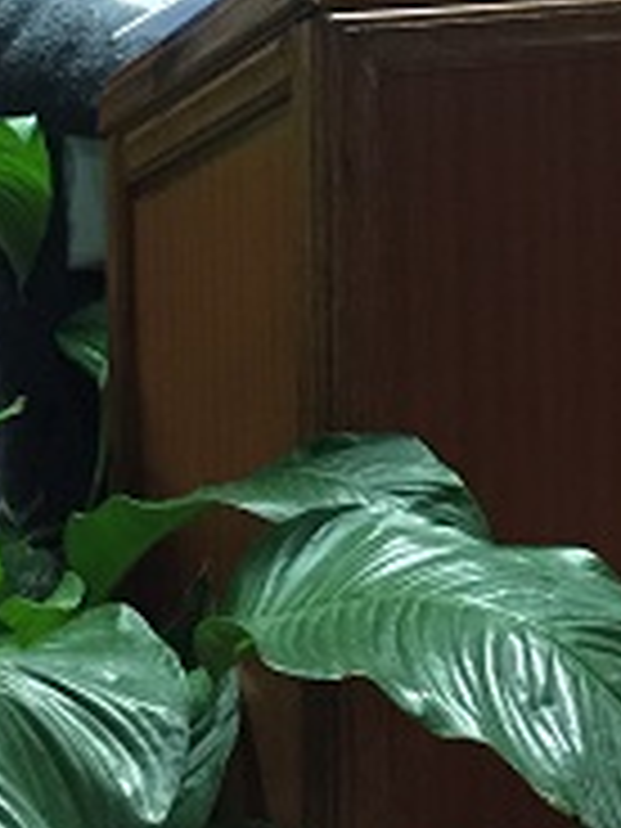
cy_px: -164
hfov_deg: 14.3
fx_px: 2464
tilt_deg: -2.1
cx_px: 418
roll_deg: +1.0
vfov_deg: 18.1
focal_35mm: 103
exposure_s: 1/33
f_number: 2.2
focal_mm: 4.15
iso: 320
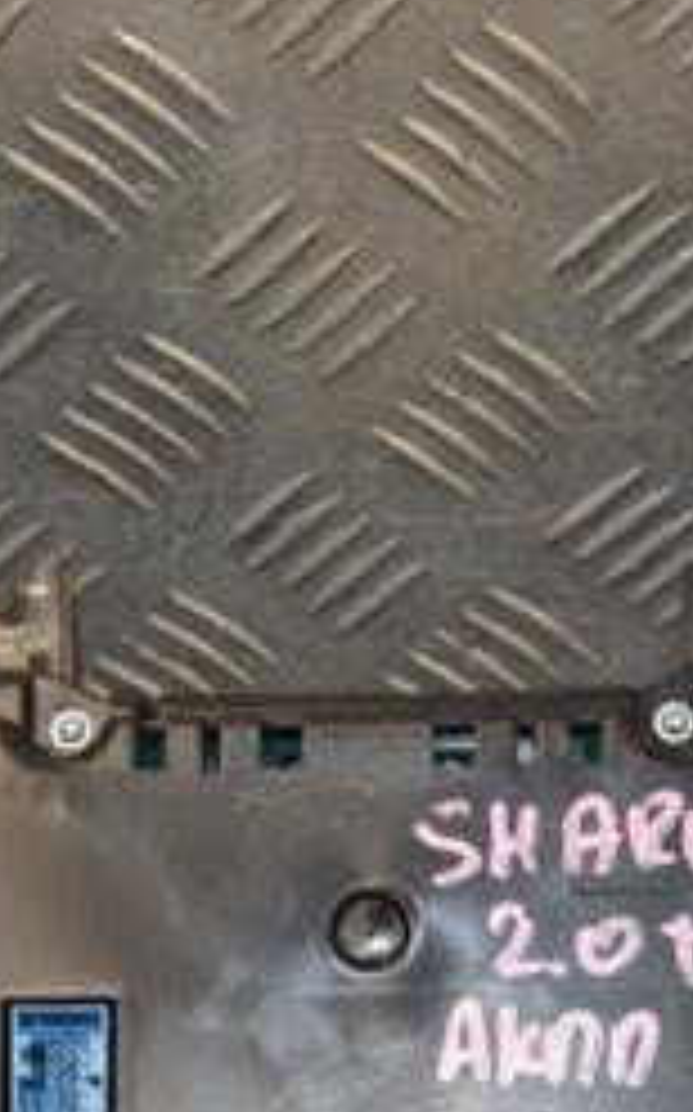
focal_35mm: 119
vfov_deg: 17.4
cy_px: 828
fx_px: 3602
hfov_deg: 11.0
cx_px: 428
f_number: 5
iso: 800
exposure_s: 1/200
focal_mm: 32
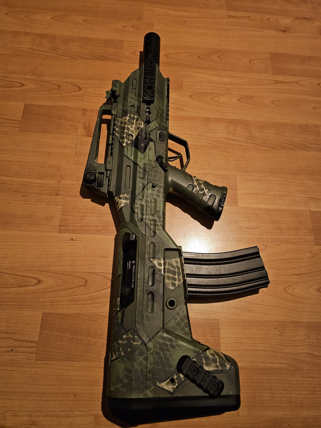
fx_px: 284
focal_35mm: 23
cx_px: 160
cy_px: 214
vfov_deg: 73.9
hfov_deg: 58.9
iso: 800
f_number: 1.7
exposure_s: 1/25
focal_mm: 6.3
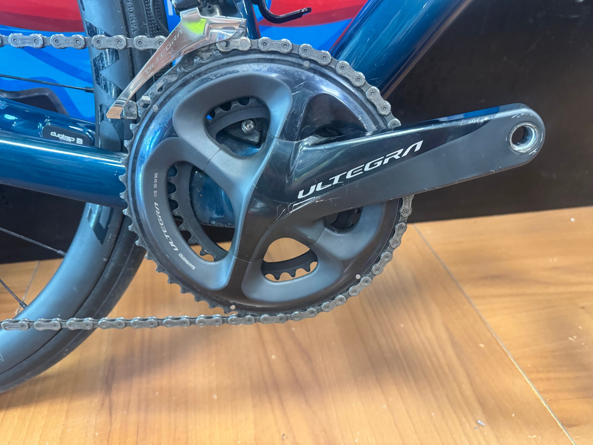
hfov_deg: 71.6
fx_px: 411
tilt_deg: -34.1
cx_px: 296
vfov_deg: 56.8
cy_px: 222
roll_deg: -1.6
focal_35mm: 24
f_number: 1.78
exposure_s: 1/50
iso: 640
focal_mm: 6.76
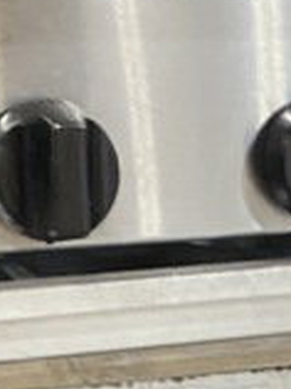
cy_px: 688
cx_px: 286
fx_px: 1506
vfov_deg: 13.3
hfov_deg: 10.9
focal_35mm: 134
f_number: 1.8
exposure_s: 1/40
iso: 500
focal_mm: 4.25
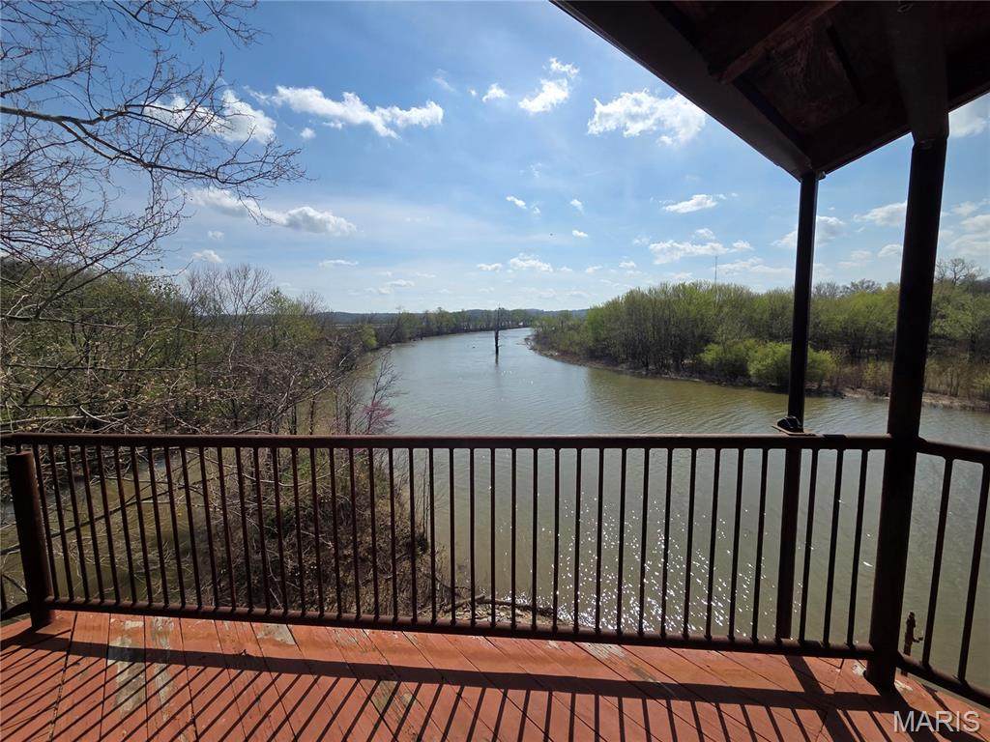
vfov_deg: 89.9
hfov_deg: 106.2
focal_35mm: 13
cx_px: 495
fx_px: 372
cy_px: 371
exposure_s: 1/3687
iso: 50
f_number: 2.2
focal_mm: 2.2
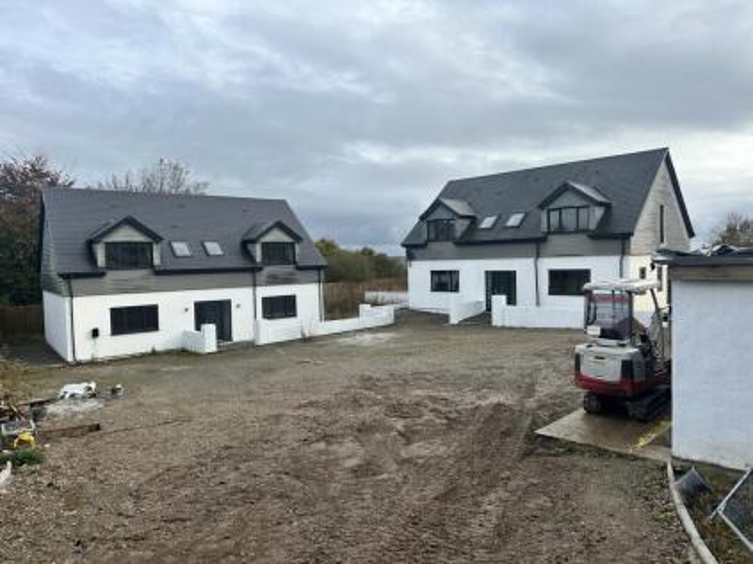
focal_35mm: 24
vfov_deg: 56.8
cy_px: 282
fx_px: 522
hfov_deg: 71.6
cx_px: 376
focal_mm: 6.86
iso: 80
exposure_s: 1/2155
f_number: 1.78
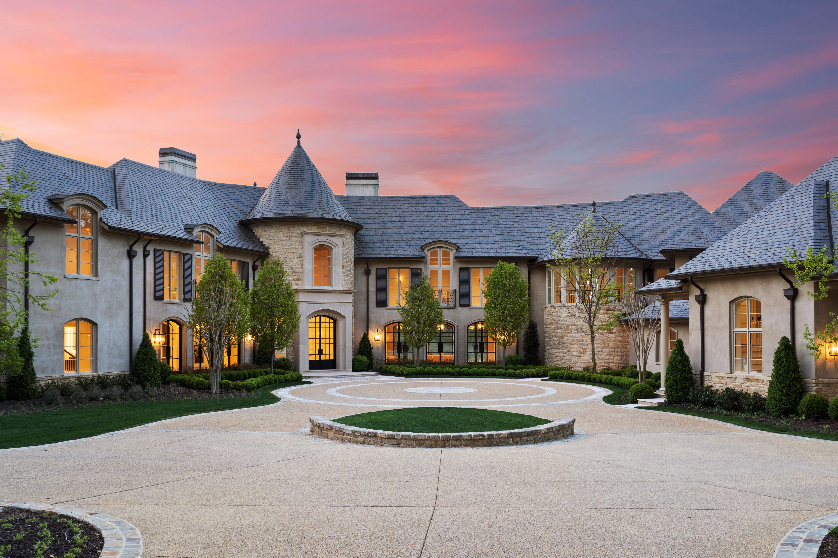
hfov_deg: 55.8
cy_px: 279
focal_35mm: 34
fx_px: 791
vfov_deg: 38.9
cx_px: 419
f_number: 8
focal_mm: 34
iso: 250
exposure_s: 1/5
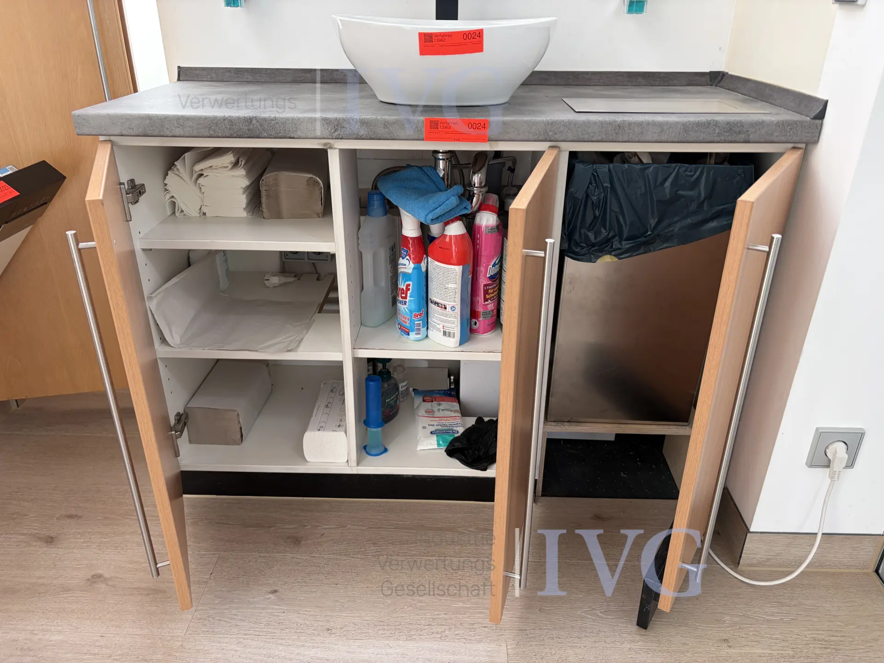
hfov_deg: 67.3
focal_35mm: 26
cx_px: 442
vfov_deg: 53.1
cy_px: 332
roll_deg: +0.8
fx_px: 664
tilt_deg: -23.9
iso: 80
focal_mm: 5.96
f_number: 1.6
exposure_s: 1/121
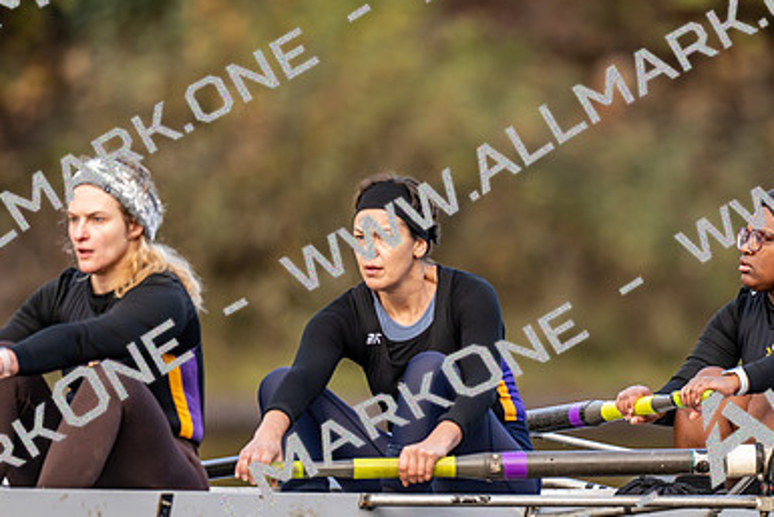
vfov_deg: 1.5
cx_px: 529
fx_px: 19442
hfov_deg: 2.3
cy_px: 297
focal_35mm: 904
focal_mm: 600
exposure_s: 1/2500
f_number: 4
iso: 2000
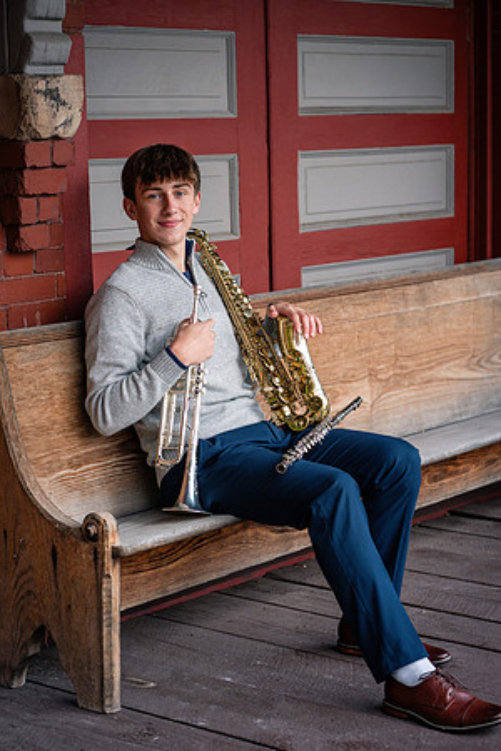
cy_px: 376
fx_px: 1774
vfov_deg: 23.9
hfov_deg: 16.1
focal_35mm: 85
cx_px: 250
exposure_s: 1/250
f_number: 3.5
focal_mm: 85
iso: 640
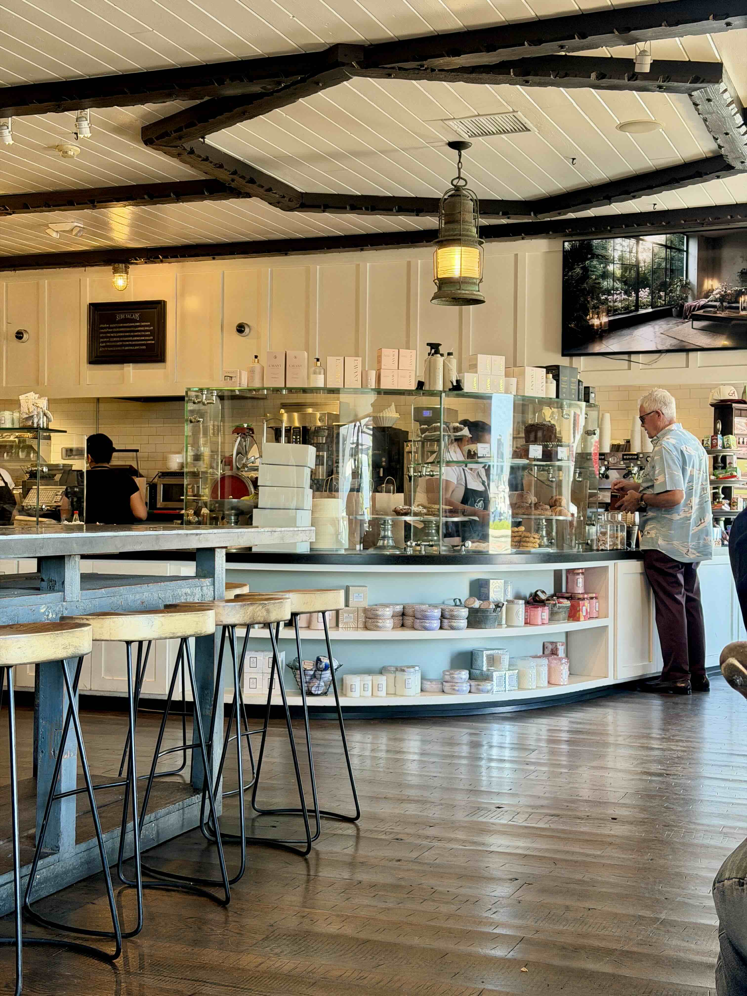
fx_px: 1381
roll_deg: -1.5
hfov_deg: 30.3
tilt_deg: +0.3
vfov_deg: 39.7
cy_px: 498
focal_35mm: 48
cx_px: 374
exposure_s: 1/120
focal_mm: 6.76
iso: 200
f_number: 1.78
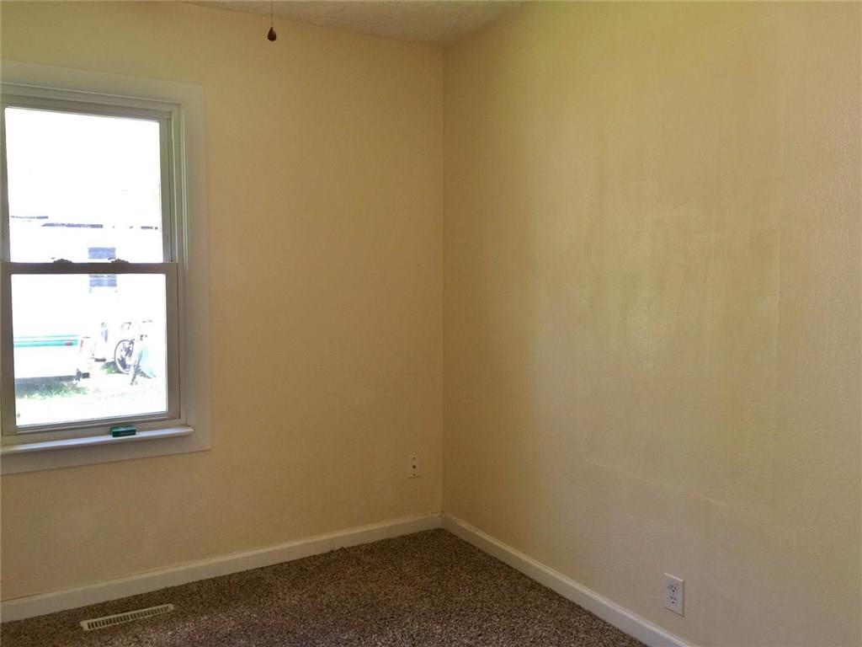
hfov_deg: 61.7
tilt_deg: -5.1
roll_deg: +0.4
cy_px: 324
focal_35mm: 29
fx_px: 722
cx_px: 431
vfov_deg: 48.2
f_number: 2.2
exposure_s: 1/30
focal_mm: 4.15
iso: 40
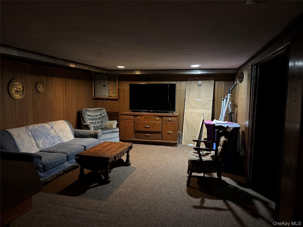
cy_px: 114
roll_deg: -1.2
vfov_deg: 53.1
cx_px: 152
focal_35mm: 26
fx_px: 228
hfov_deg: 67.3
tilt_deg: -5.0
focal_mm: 5.96
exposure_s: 1/30
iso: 1000
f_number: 1.6
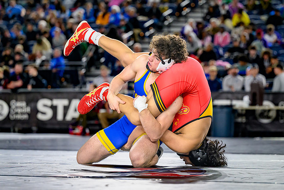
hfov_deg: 14.1
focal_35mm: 145
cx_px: 155
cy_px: 86
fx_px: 1146
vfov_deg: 9.5
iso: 2500
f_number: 2.8
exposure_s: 1/1000
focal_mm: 100
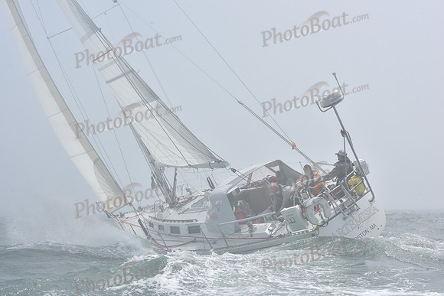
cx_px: 222
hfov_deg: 28.8
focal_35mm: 70
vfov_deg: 19.5
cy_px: 148
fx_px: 863
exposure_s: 1/800
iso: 320
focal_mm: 70
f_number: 11
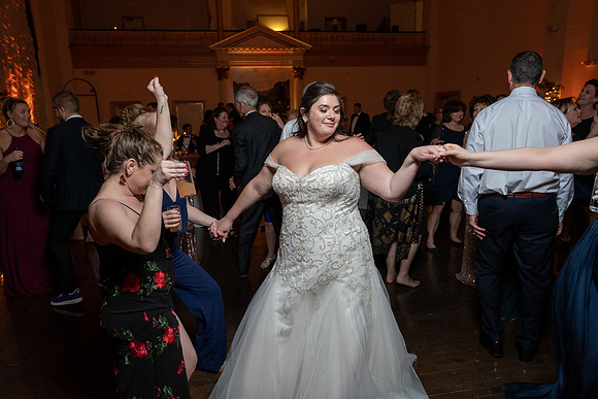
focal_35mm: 26
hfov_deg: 68.5
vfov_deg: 48.9
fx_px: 439
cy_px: 200
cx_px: 299
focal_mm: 26
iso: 2000
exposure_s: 1/200
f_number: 4
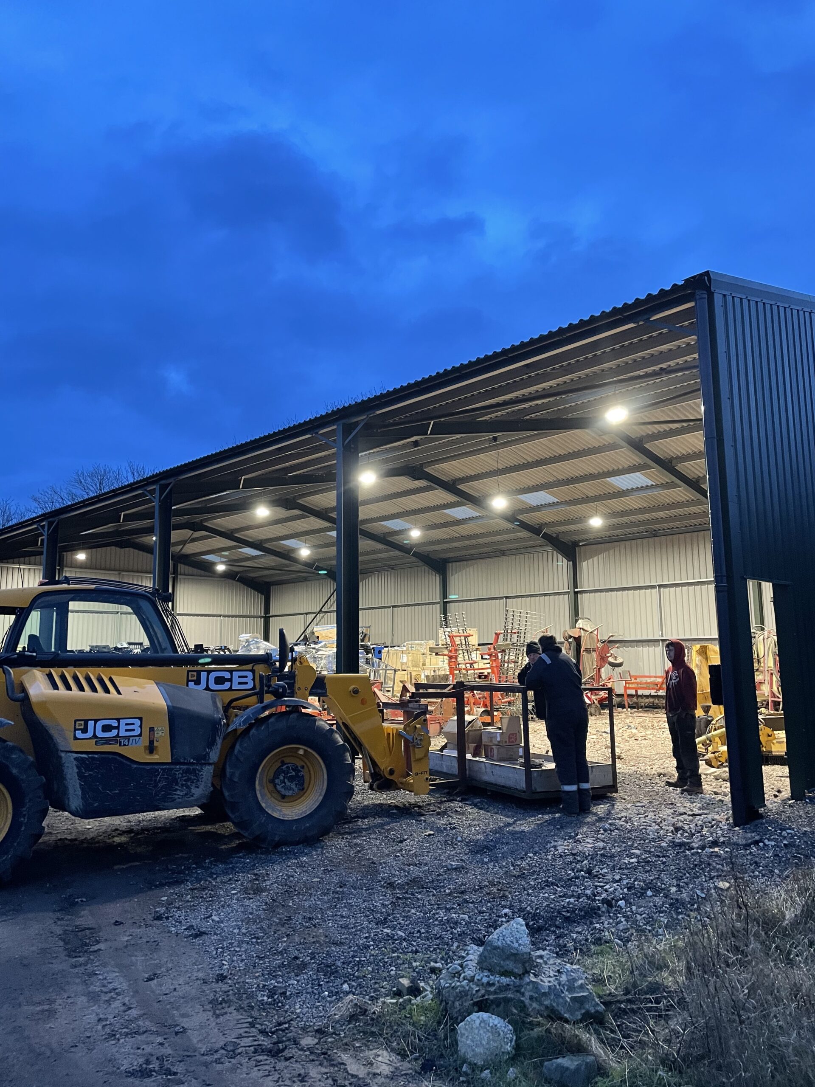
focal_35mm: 26
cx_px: 408
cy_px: 544
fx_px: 816
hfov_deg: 53.1
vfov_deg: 67.3
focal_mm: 4.2
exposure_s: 1/60
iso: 320
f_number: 1.6
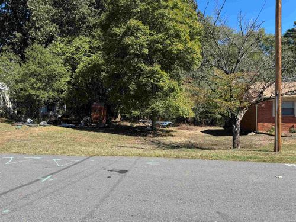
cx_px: 148
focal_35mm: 24
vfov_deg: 56.8
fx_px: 205
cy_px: 111
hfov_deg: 71.6
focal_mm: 6.76
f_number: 1.78
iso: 80
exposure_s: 1/2174
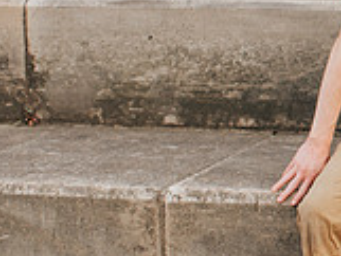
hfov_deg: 12.2
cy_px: 75
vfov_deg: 9.9
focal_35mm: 150
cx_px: 577
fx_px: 1479
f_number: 3.2
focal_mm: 35
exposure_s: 1/1000
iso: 400
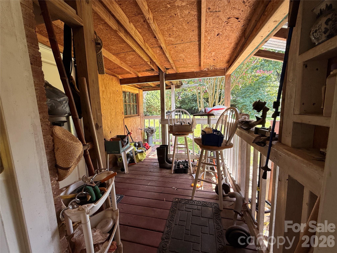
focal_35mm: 14
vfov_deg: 85.7
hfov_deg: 102.1
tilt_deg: -6.8
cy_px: 126
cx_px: 168
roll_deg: +1.8
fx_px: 136
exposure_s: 1/104
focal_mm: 2.22
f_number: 2.2
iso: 64
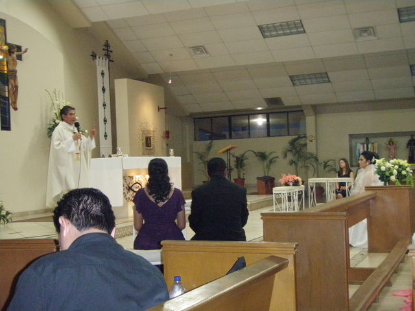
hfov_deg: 33.2
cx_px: 208
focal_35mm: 58
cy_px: 156
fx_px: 695
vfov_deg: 25.2
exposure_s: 1/40
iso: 800
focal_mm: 10.28
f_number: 4.2
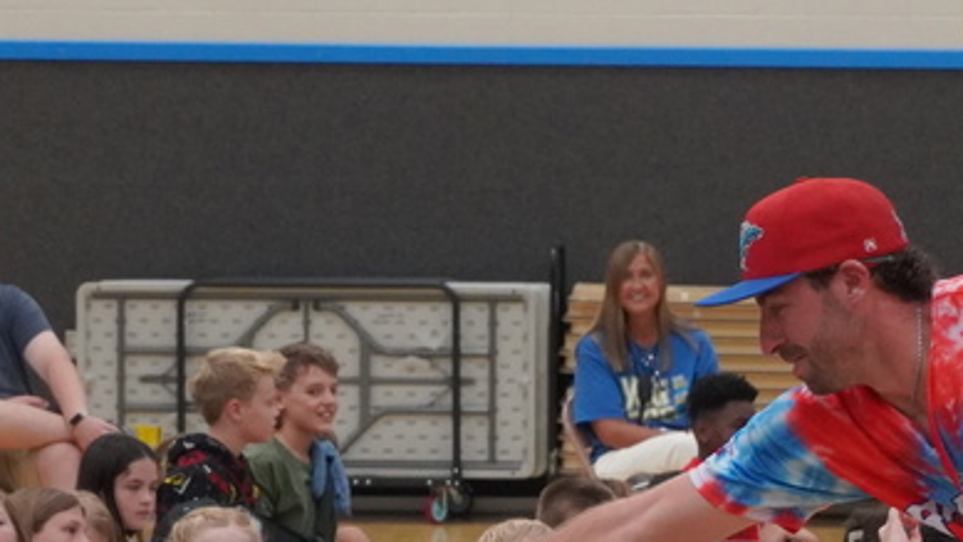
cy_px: 459
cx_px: 651
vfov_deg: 5.9
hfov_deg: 10.4
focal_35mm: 207
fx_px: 5287
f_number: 5.6
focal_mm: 50
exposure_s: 1/160
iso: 3200
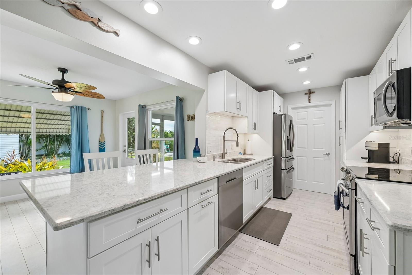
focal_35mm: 14
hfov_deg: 104.3
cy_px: 138
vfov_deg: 81.2
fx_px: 160
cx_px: 206
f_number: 8
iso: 400
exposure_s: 1/50
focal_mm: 14
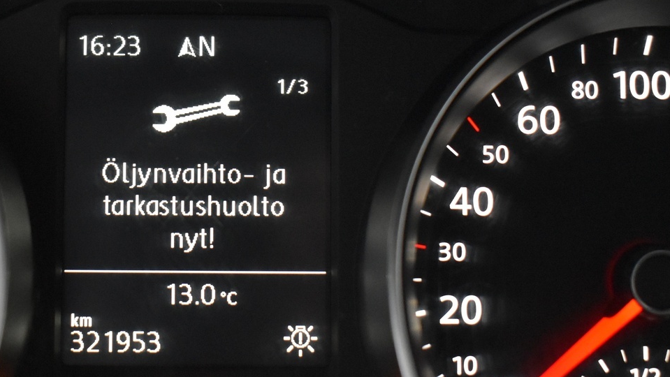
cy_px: 160
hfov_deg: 30.2
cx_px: 200
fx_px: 1226
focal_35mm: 69
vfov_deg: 17.5
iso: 3200
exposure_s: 1/30
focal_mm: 26
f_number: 4
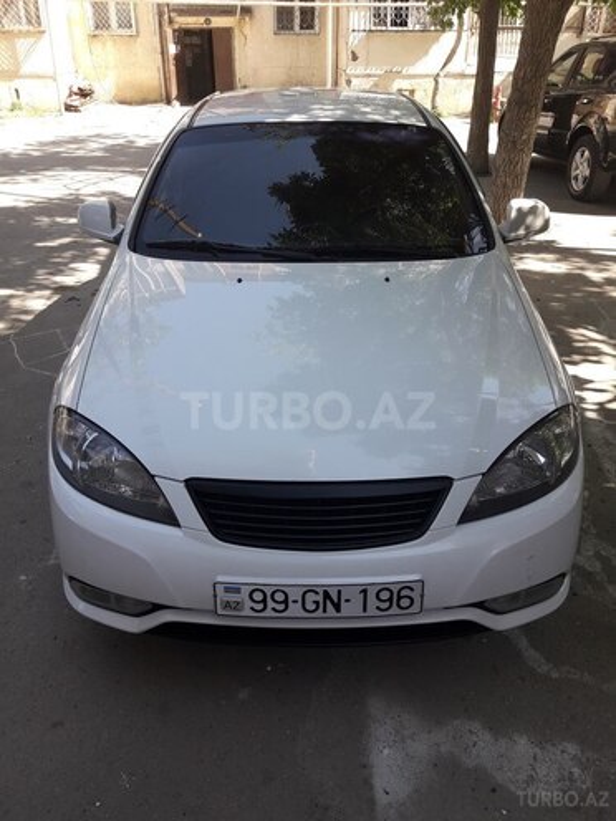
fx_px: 664
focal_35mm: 28
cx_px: 308
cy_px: 410
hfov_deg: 49.7
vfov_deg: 63.4
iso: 40
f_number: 1.9
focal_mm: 3.7
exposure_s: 1/270
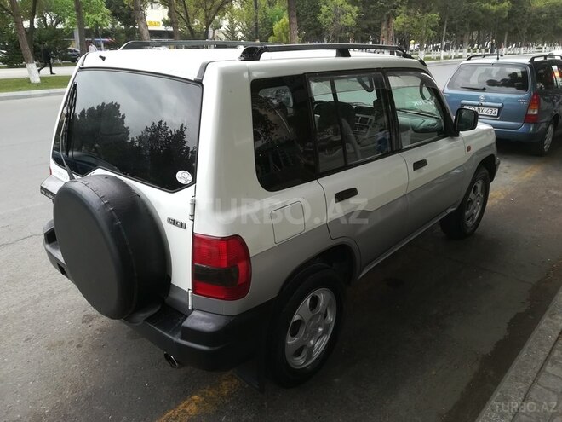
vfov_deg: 53.1
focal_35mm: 26
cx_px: 281
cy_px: 211
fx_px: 422
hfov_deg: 67.3
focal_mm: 3.83
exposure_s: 1/50
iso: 50
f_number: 2.2
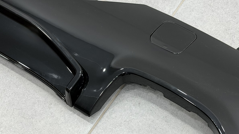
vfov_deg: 13.6
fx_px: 564
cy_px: 94
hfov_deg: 23.9
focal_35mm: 89
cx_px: 126
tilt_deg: -61.5
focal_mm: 6.76
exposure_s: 1/179
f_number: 1.78
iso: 50
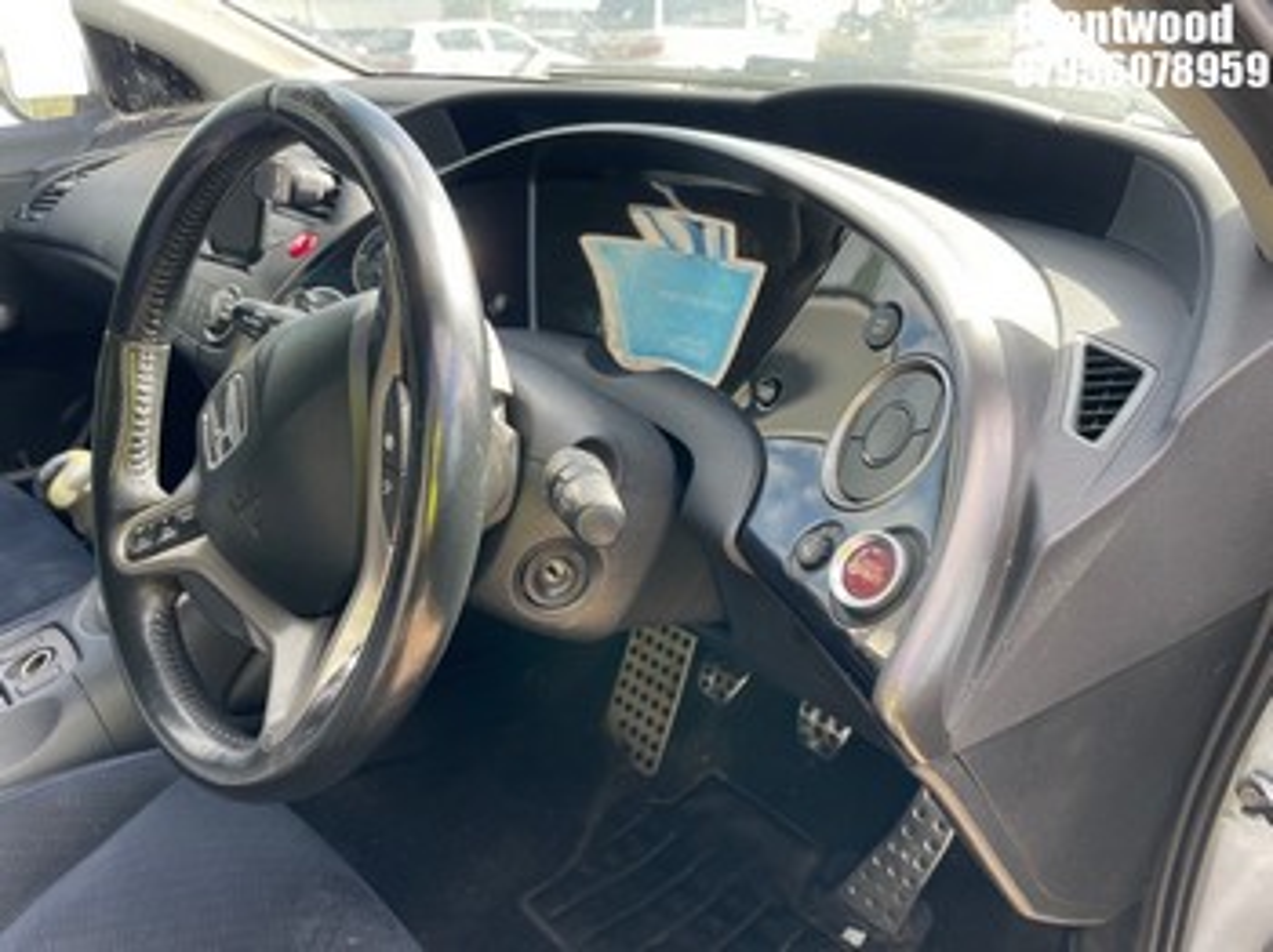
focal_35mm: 26
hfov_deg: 67.3
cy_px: 476
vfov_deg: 53.0
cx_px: 636
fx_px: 955
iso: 32
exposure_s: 1/136
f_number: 1.6
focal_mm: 4.2
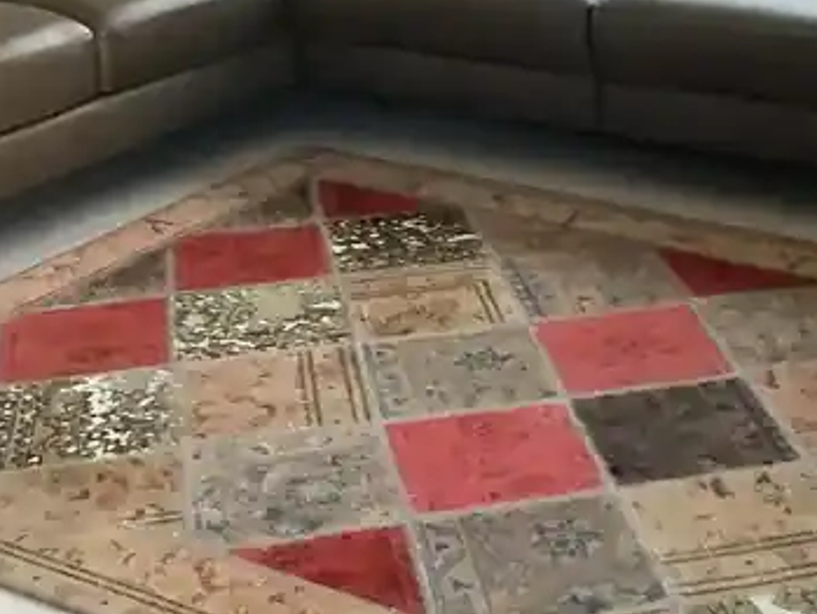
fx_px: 1676
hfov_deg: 27.0
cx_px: 623
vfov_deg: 20.7
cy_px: 248
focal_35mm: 71
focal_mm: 3.3
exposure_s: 1/30
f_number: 2.4
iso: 400
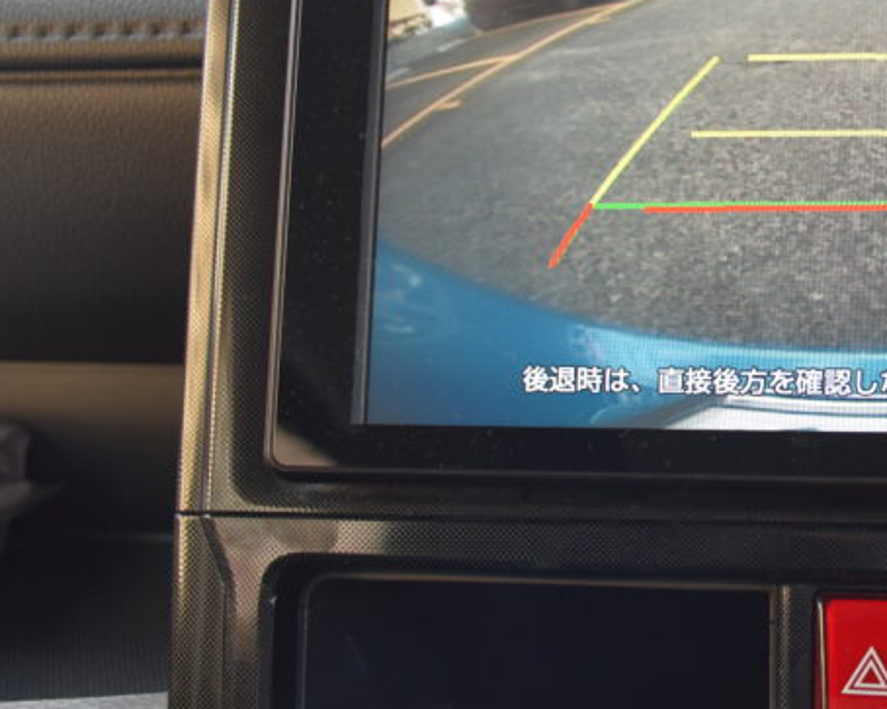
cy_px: 201
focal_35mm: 67
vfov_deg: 22.6
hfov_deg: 27.4
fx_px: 1758
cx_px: 780
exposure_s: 1/80
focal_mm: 24
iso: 400
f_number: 4.5
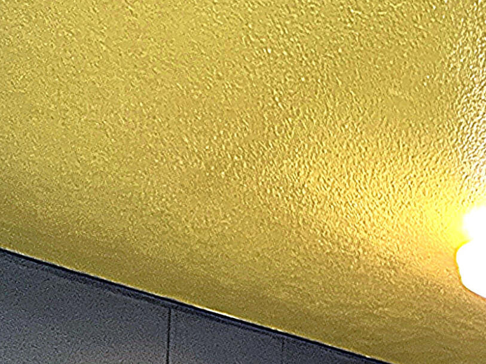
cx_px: 524
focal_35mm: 48
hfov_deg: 34.7
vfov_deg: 22.5
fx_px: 674
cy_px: 598
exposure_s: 1/60
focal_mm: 1.57
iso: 250
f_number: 1.8
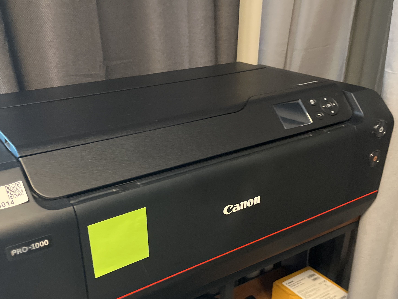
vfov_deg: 39.1
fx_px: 414
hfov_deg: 51.3
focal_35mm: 36
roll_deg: -1.5
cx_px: 194
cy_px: 205
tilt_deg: -28.0
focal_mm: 5.1
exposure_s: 1/35
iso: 640
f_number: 1.6
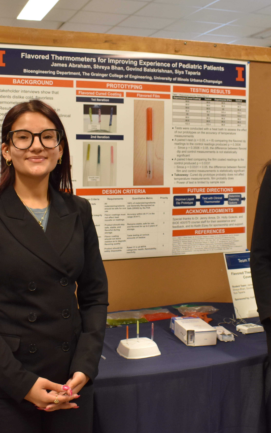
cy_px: 185
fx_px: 579
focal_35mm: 49
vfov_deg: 41.0
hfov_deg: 26.3
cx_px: 149
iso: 720
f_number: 4
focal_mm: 18
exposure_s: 1/60
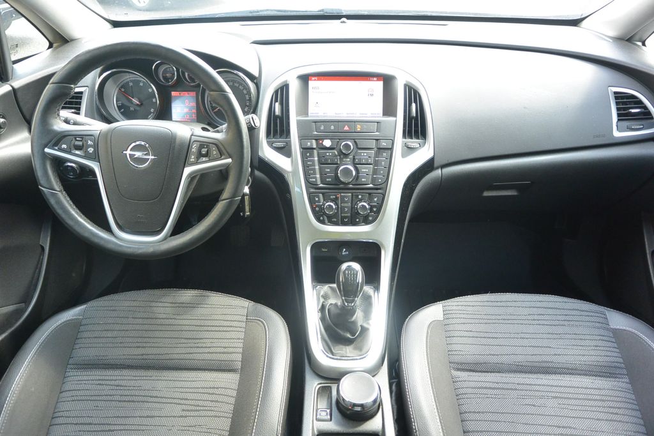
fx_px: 491
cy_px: 218
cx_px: 327
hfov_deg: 67.4
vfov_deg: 47.9
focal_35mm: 27
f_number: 3.5
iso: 400
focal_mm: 10
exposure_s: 1/125
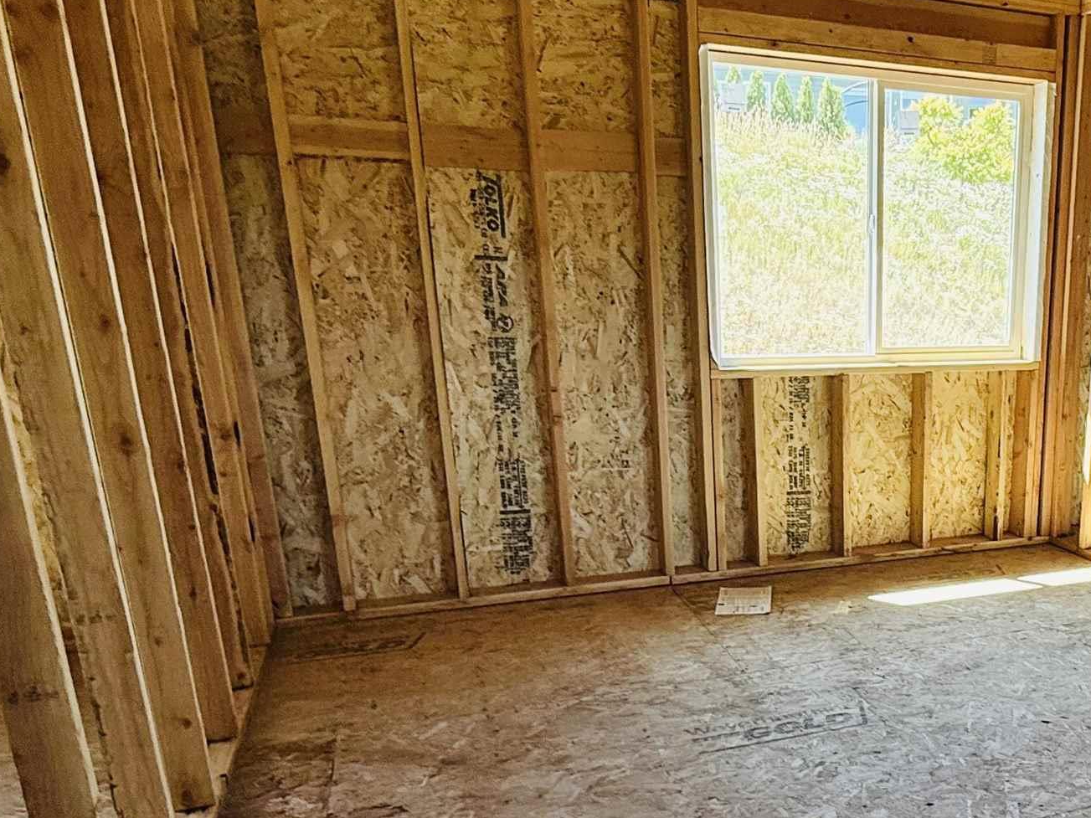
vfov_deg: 42.0
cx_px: 888
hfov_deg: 51.5
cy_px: 581
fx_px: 1040
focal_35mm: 33
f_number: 2.2
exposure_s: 1/99
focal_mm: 2.22
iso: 80
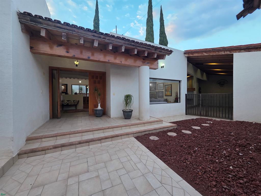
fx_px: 98
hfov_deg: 106.2
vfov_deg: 89.9
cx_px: 130
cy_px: 98
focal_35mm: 13
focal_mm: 2.2
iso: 100
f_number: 1.9
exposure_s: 1/120
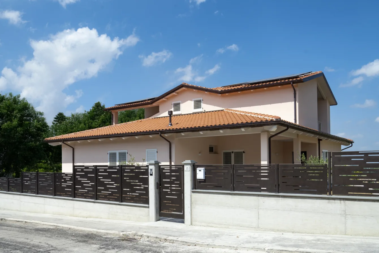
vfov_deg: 43.6
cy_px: 126
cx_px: 190
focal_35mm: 30
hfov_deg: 61.9
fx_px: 316
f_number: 8
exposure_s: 1/1250
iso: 320
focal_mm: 30
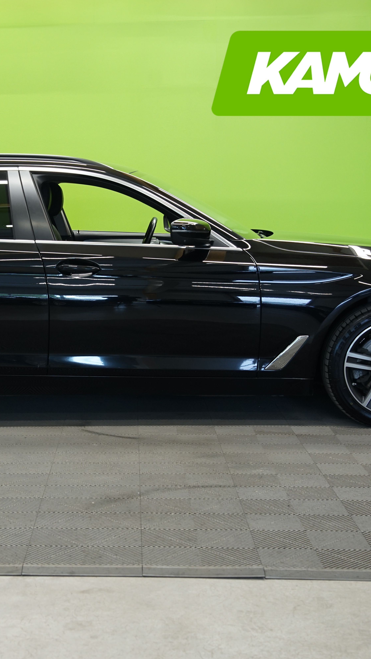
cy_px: 329
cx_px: 87
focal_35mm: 63
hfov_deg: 19.0
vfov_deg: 33.3
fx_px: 1102
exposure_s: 1/15
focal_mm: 40
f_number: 5.6
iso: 500
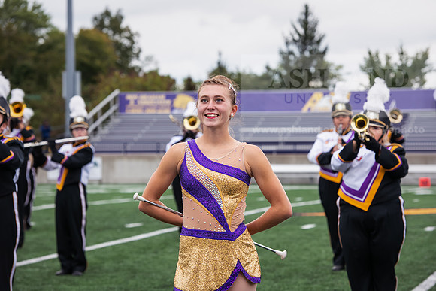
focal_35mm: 125
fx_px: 1514
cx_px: 218
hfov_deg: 16.4
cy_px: 146
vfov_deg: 11.0
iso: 640
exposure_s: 1/500
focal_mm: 125
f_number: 5.6
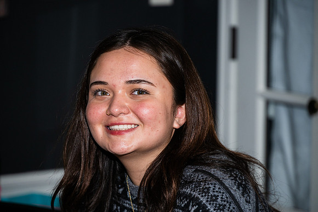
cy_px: 106
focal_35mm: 200
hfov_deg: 10.3
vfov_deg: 6.9
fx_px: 1767
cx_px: 159
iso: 400
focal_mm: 200
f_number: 6.3
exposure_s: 1/125
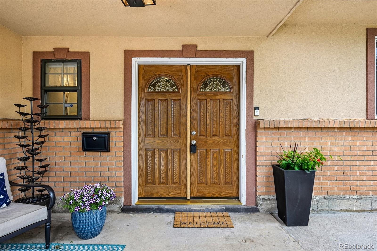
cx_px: 188
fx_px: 199
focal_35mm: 19
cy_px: 126
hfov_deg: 86.9
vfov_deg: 64.5
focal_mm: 19
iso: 180
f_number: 10
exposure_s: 1/20
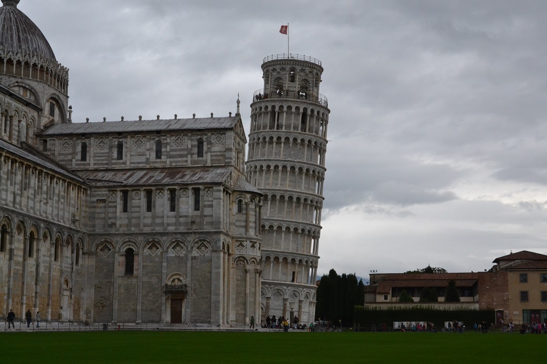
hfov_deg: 35.1
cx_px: 274
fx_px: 866
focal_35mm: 57
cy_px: 182
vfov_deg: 23.8
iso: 1600
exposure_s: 1/640
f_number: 13
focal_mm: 38
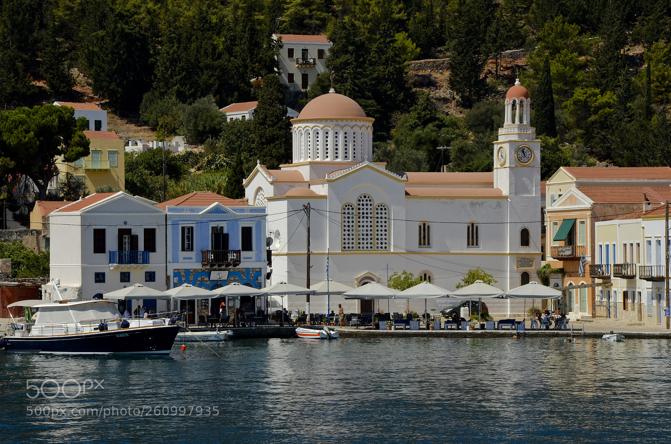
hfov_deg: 15.2
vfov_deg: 10.1
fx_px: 2511
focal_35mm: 135
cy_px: 222
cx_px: 336
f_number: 14
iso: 400
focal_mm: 90
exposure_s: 1/400
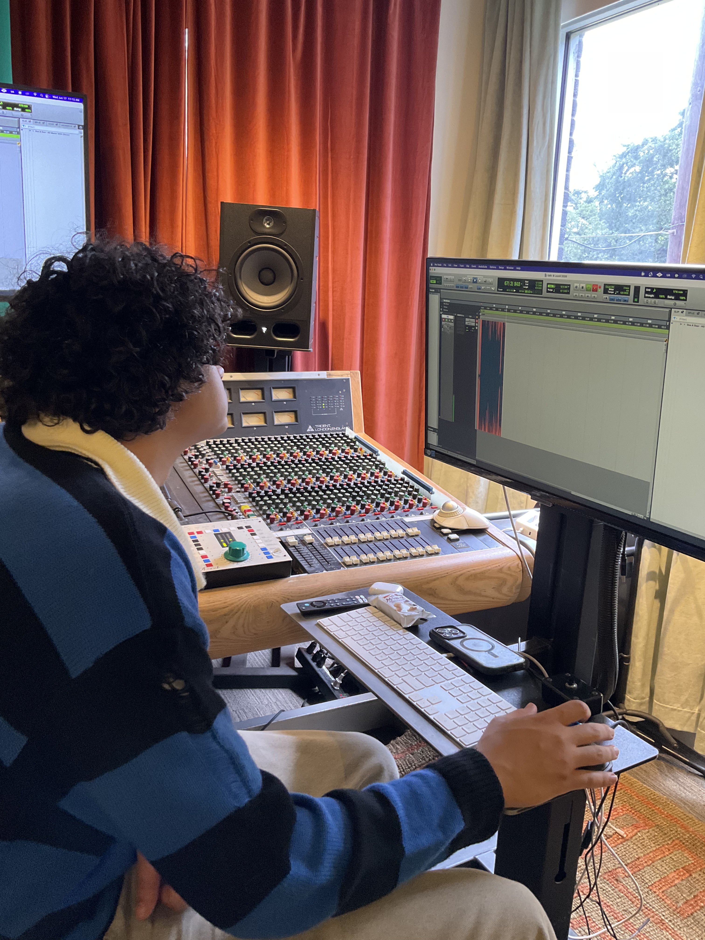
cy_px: 470
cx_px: 352
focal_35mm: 29
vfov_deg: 61.7
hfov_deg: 48.2
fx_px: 787
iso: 250
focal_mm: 3
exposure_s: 1/60
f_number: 1.8
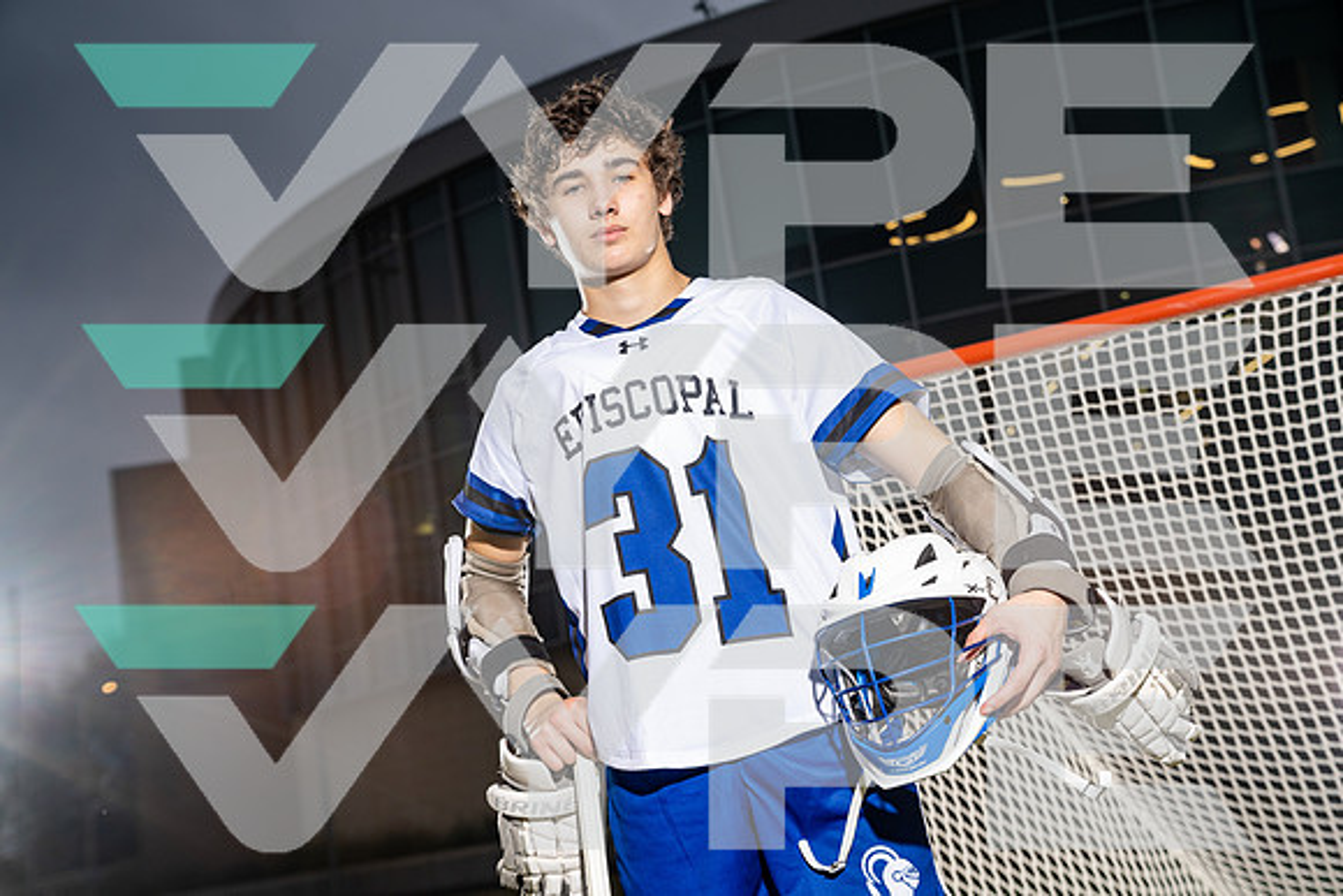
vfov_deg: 26.5
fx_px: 1903
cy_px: 448
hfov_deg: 38.9
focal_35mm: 51
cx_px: 672
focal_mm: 51
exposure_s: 1/250
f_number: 4.5
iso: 200
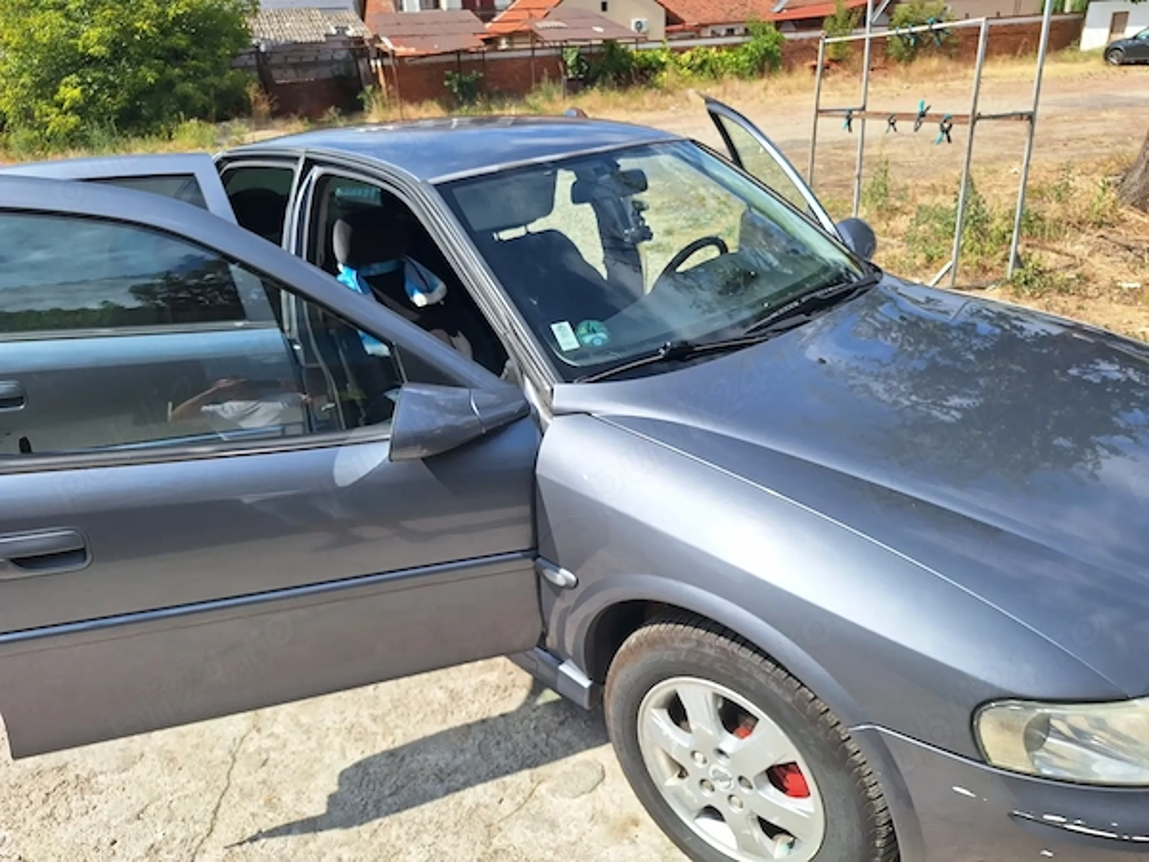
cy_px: 431
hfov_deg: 73.9
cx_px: 574
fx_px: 763
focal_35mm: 23
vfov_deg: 58.9
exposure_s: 1/2703
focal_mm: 5.54
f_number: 1.8
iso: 40
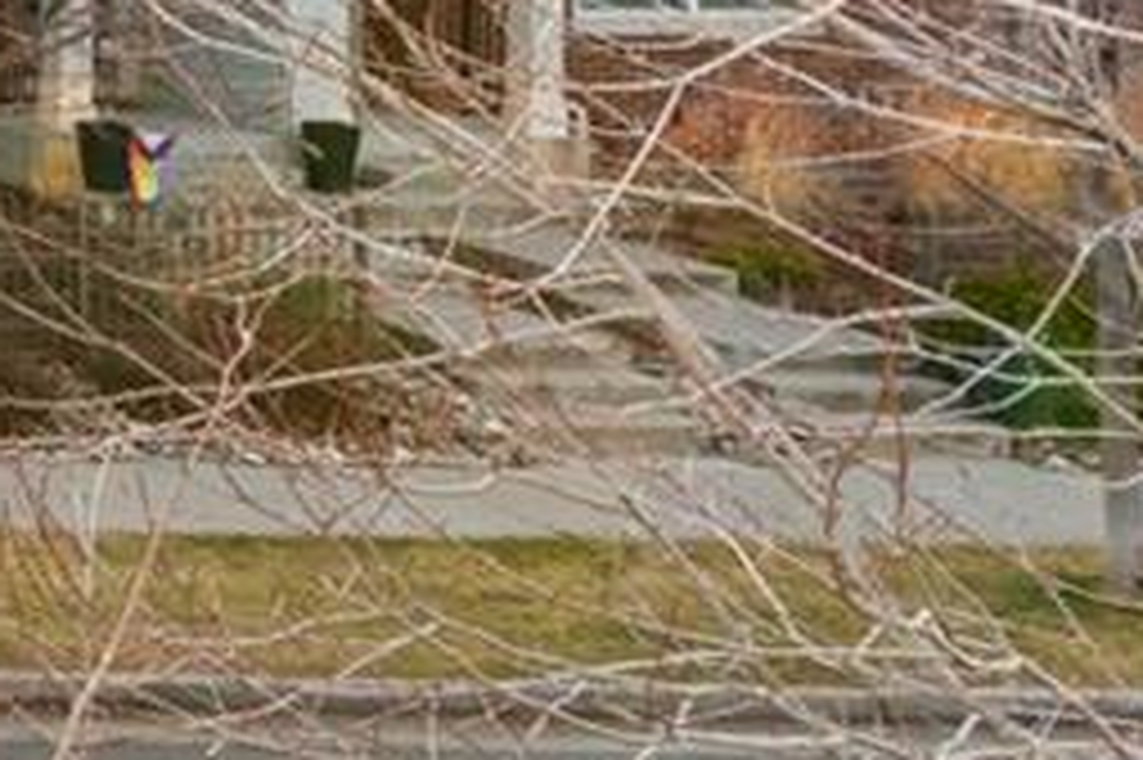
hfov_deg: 11.7
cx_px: -2182
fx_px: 3395
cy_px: -486
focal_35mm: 107
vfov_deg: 12.0
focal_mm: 17
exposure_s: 1/80
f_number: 8
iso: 200
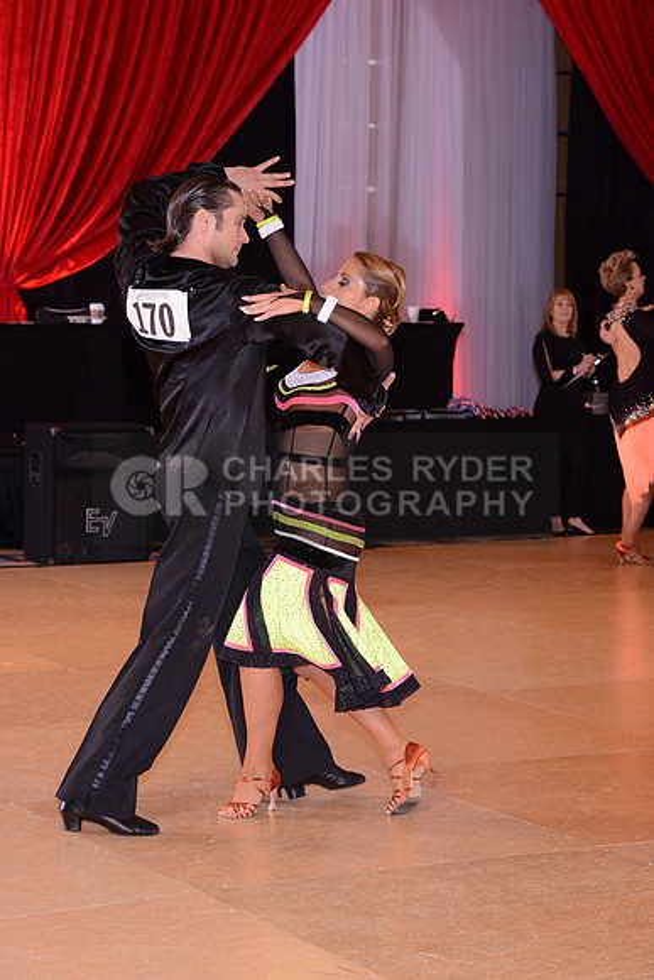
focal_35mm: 92
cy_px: 490
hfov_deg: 14.9
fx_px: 2505
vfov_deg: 22.1
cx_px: 327
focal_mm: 92
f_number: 7.1
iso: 1600
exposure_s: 1/250
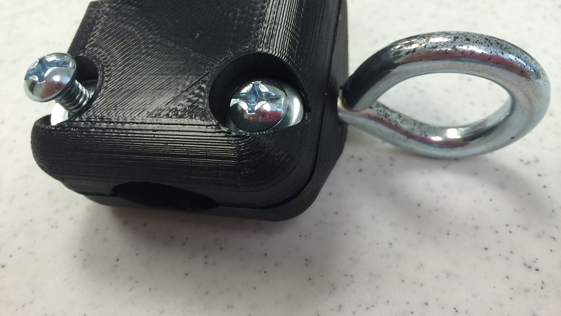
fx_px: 491
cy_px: 110
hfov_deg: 59.5
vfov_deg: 35.3
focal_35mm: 33
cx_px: 281
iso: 40
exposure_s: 1/40
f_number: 2.2
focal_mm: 4.12
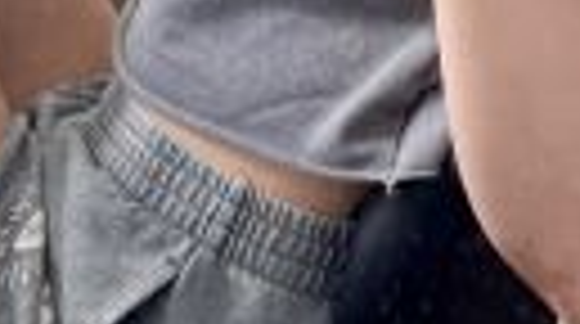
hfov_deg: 17.5
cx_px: 153
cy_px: -324
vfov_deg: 9.3
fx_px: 1873
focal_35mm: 122
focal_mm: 6.76
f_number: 1.78
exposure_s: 1/121
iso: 80
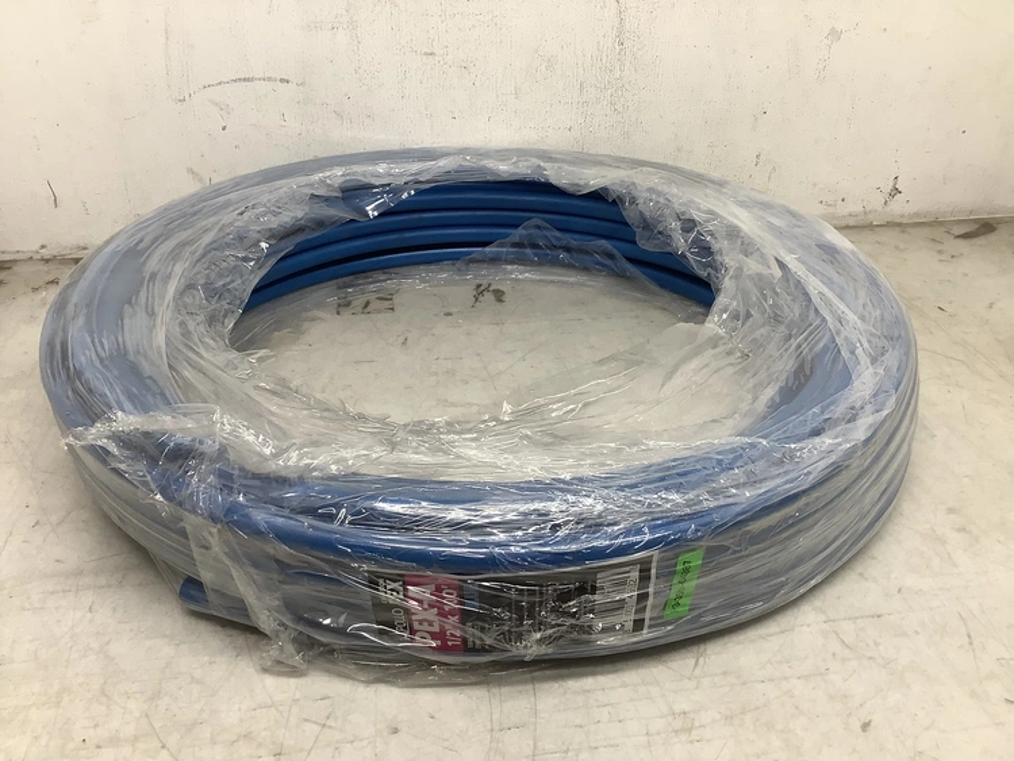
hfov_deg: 58.3
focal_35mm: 31
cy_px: 380
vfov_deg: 45.5
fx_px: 908
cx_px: 507
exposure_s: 1/120
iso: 64
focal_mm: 3.3
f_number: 2.4
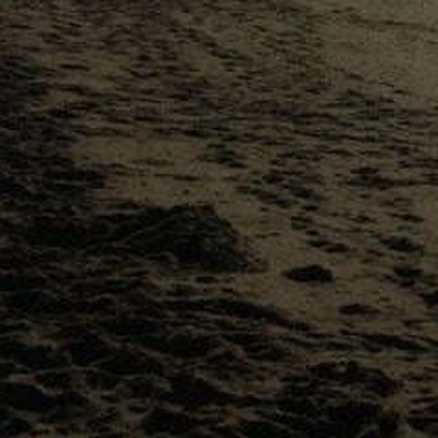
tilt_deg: +1.0
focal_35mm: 110
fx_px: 1575
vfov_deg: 14.9
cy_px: -192
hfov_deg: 14.6
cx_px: 687
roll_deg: +3.3
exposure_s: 1/20833
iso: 32
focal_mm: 4.15
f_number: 2.2
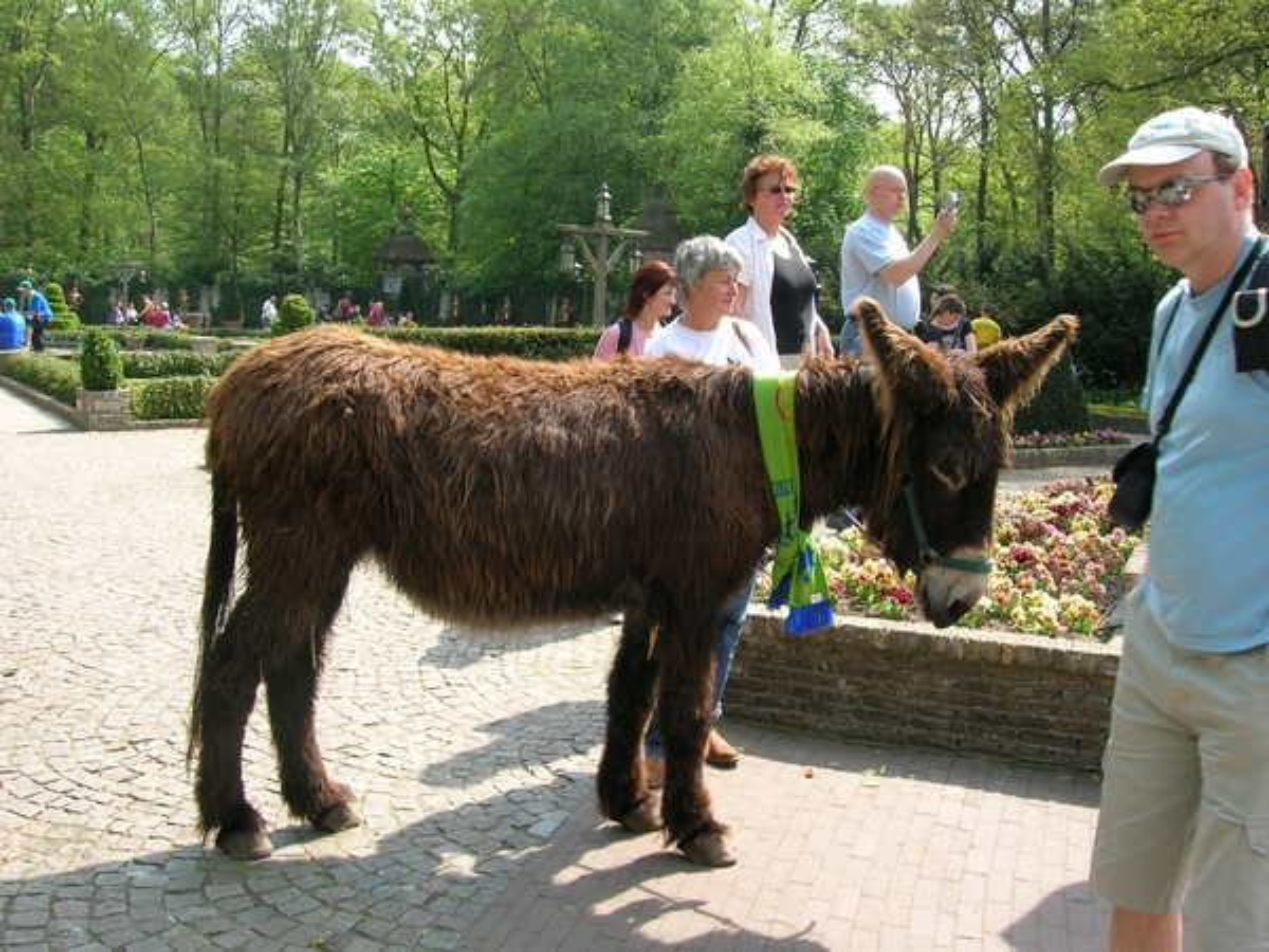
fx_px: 1246
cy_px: 476
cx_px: 634
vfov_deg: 41.8
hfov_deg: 54.0
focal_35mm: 34
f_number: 4.9
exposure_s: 1/99.7
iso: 50
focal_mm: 5.7
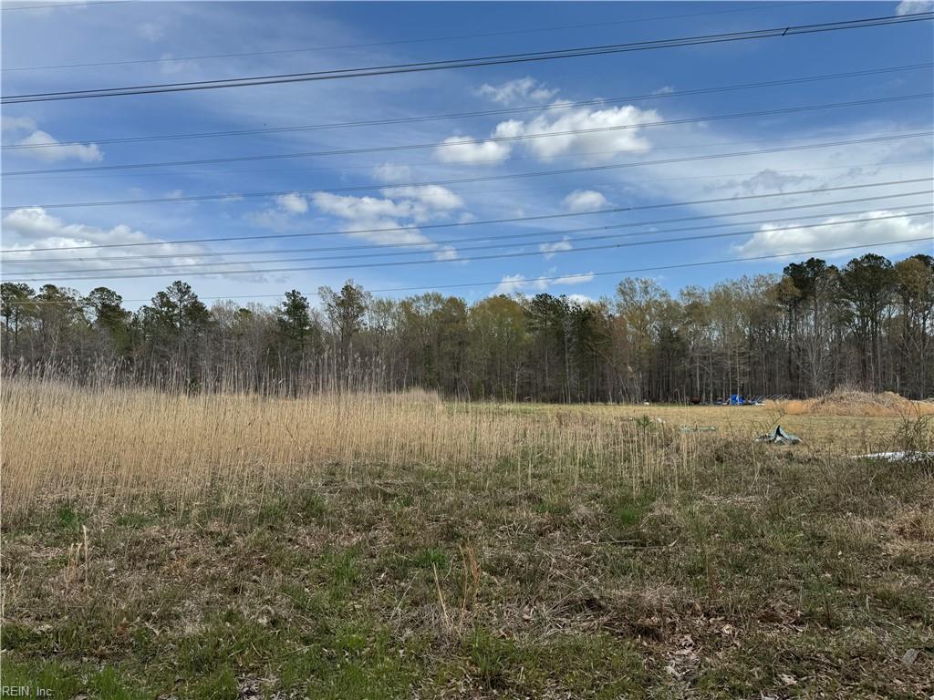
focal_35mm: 24
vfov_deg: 56.8
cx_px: 467
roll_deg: +0.0
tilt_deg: +3.7
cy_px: 350
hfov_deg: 71.6
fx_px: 648
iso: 80
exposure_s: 1/5348
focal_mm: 6.76
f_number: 1.78
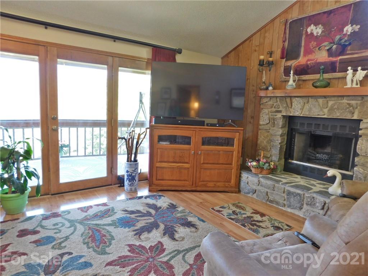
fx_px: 245
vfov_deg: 58.9
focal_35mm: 23
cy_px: 138
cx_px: 184
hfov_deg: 73.9
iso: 400
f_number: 3
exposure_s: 1/20
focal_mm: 4
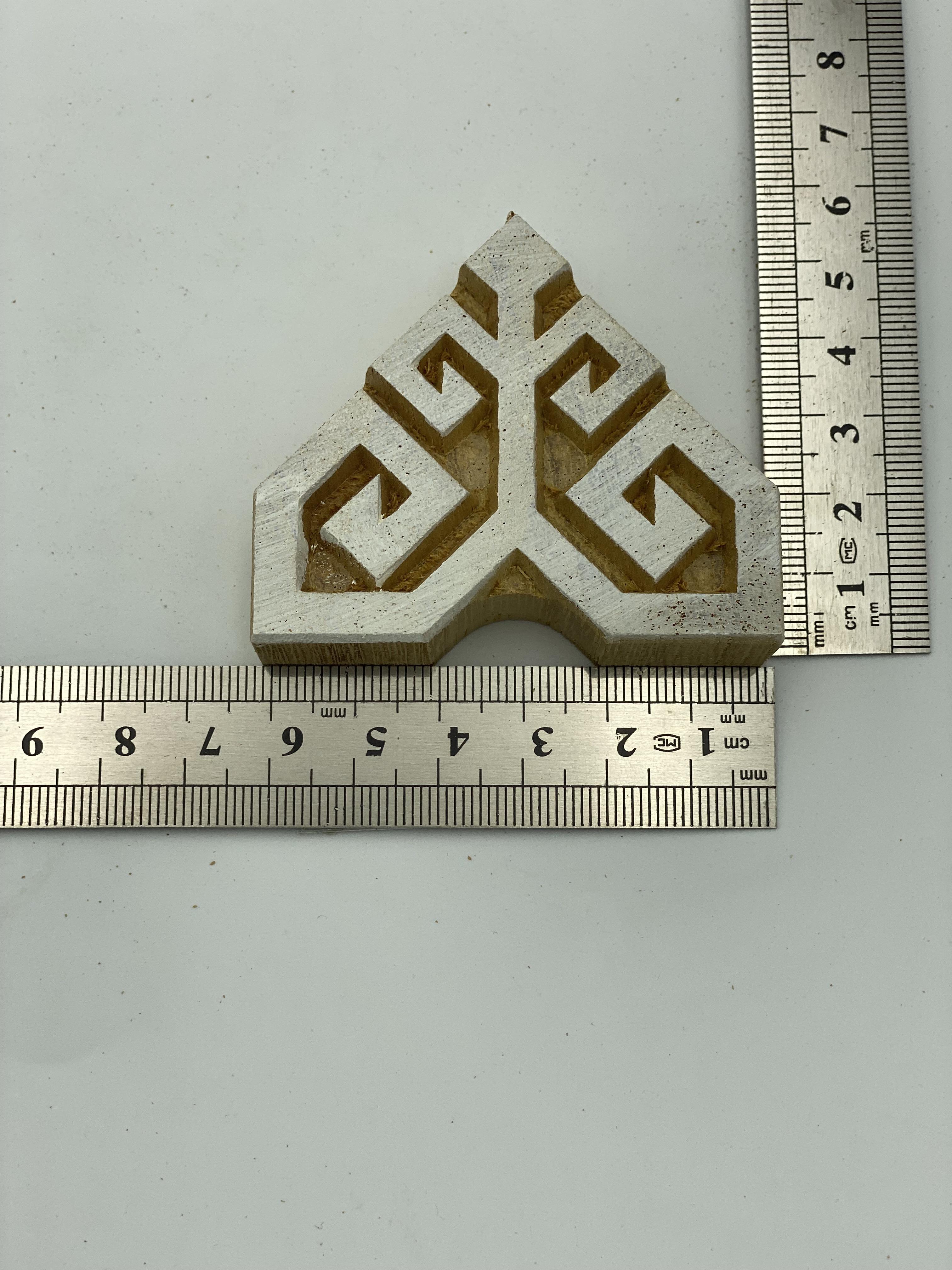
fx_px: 1907
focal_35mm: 52
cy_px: 635
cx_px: 476
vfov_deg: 36.8
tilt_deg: -77.7
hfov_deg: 28.0
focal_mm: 6
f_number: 2
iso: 20
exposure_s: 1/813
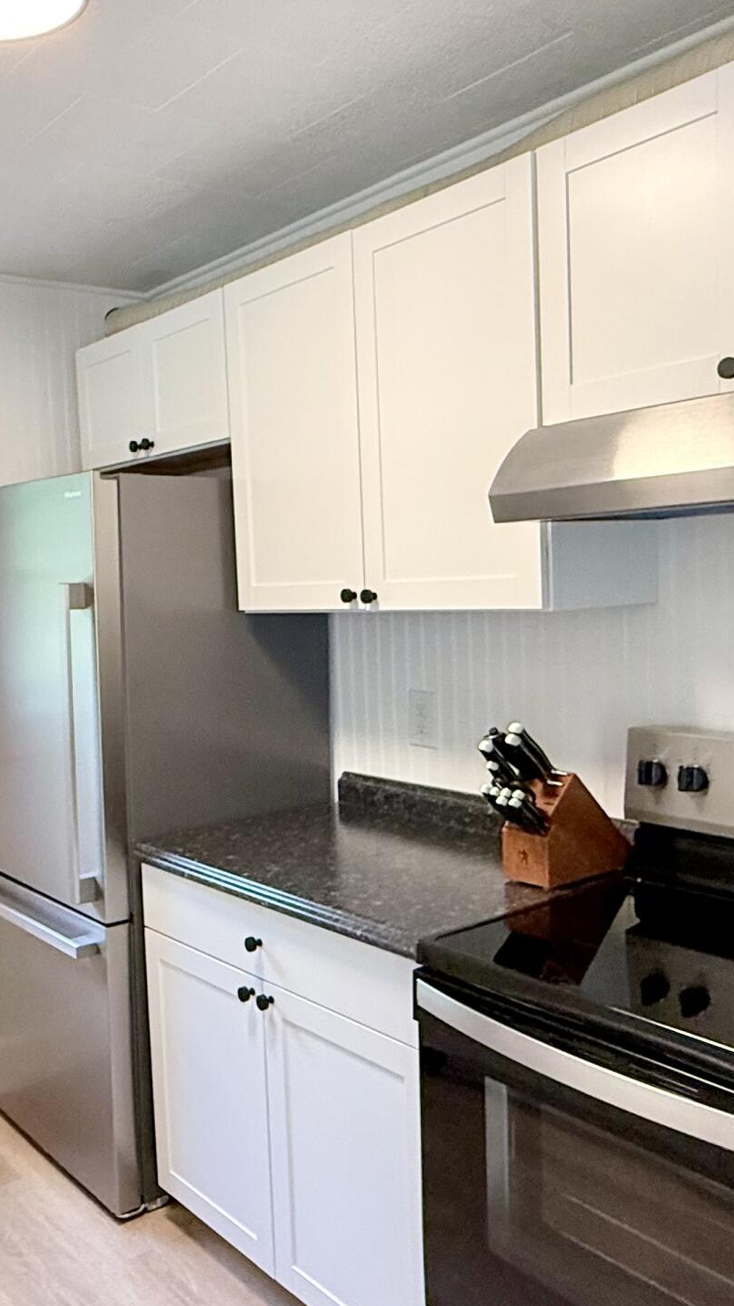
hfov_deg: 36.3
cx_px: 243
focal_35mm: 32
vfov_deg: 61.0
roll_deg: +2.3
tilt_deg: -4.0
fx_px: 1108
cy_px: 680
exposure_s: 1/120
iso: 320
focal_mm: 2.22
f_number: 2.2
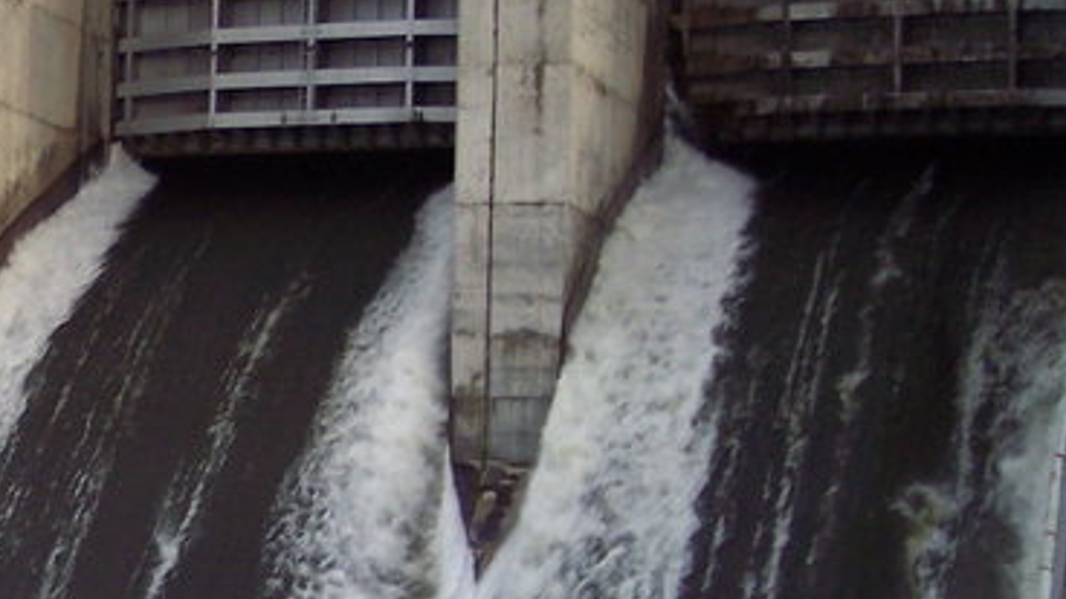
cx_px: -156
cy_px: 401
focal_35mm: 108
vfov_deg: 11.2
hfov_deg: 18.9
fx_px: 3053
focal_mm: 8
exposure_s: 1/250
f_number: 2.8
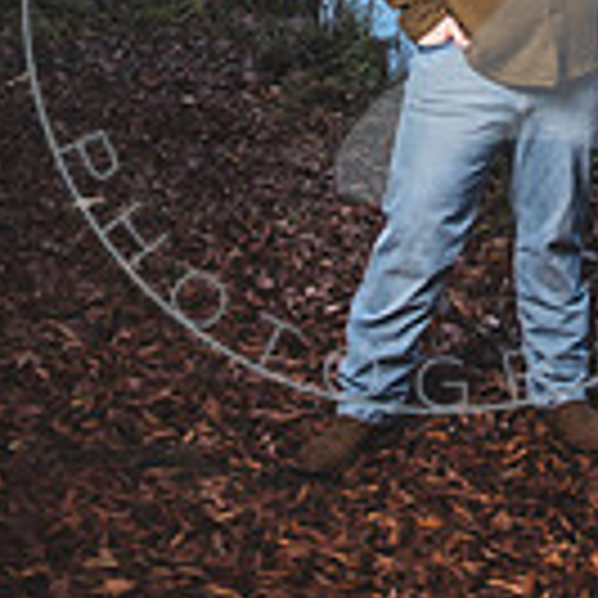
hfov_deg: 21.9
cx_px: 643
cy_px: -346
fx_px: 1466
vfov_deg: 19.5
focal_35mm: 75
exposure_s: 1/200
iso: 100
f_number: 2.8
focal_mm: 26
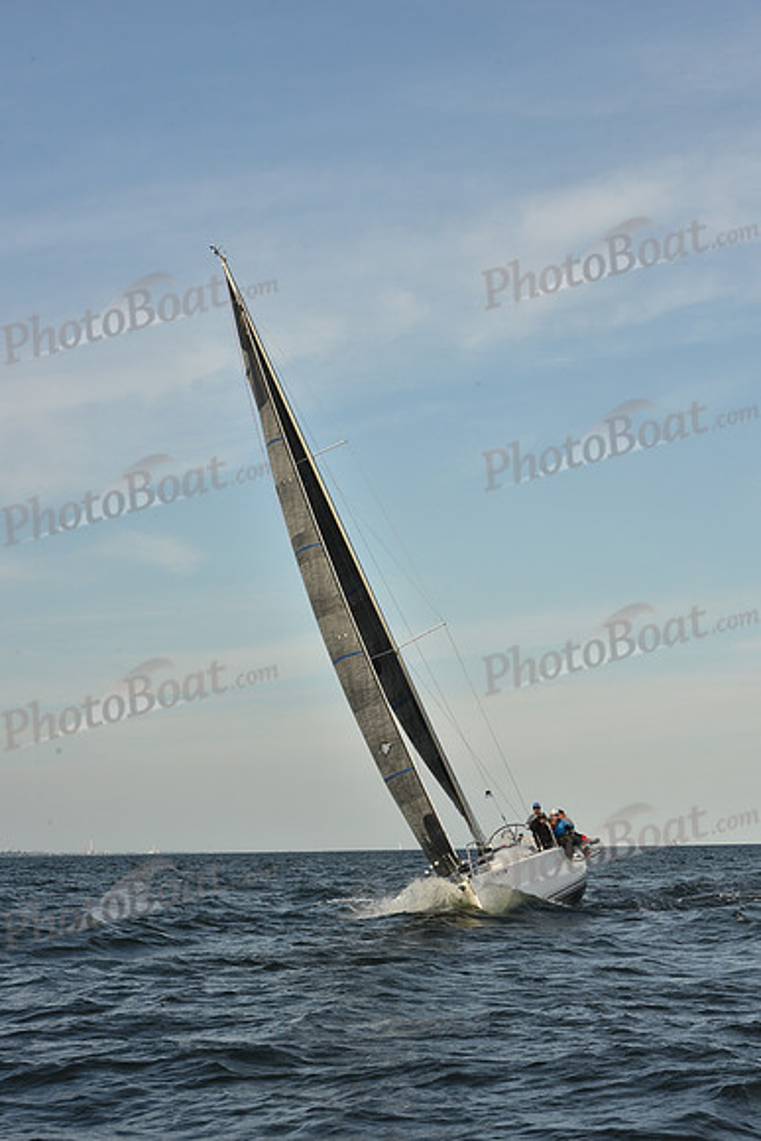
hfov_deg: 18.2
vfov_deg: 27.0
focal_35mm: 75
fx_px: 2377
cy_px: 570
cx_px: 380
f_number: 13
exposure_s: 1/320
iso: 250
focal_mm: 75
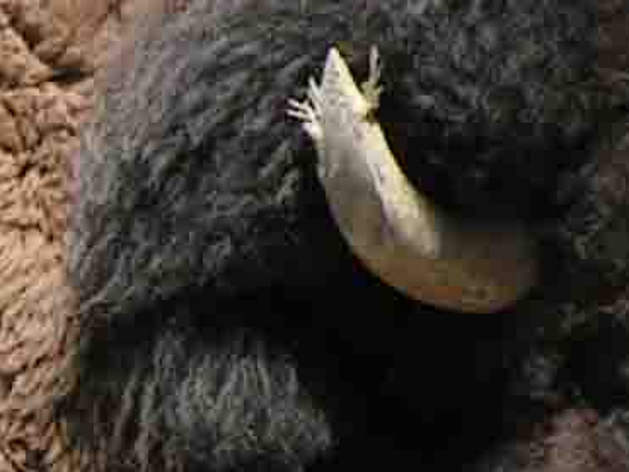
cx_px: -165
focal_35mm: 1371
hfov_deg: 1.4
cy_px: 314
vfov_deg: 1.1
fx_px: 24920
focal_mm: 37.8
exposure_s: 1/200
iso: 50
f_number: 4.5
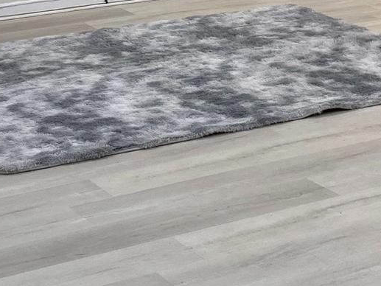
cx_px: 203
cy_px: -160
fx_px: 1134
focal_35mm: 103
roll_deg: +0.1
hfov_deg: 19.1
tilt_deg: -3.7
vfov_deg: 13.4
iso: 100
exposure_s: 1/120
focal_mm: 4.25
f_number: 1.8
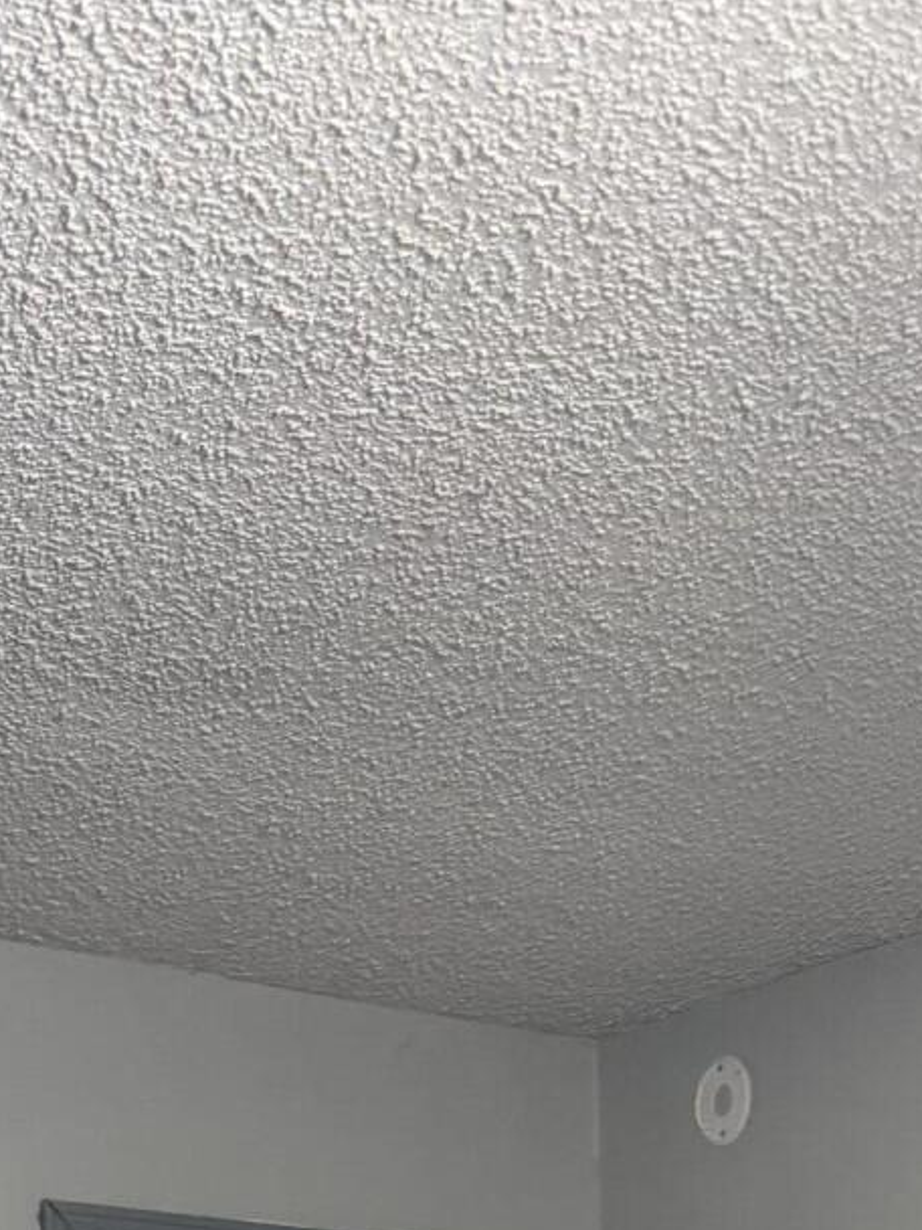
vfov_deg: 20.4
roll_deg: -2.2
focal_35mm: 79
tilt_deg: +0.7
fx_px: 2806
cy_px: 1954
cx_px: 588
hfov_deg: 18.6
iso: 400
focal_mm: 6.76
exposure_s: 1/60
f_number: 1.78
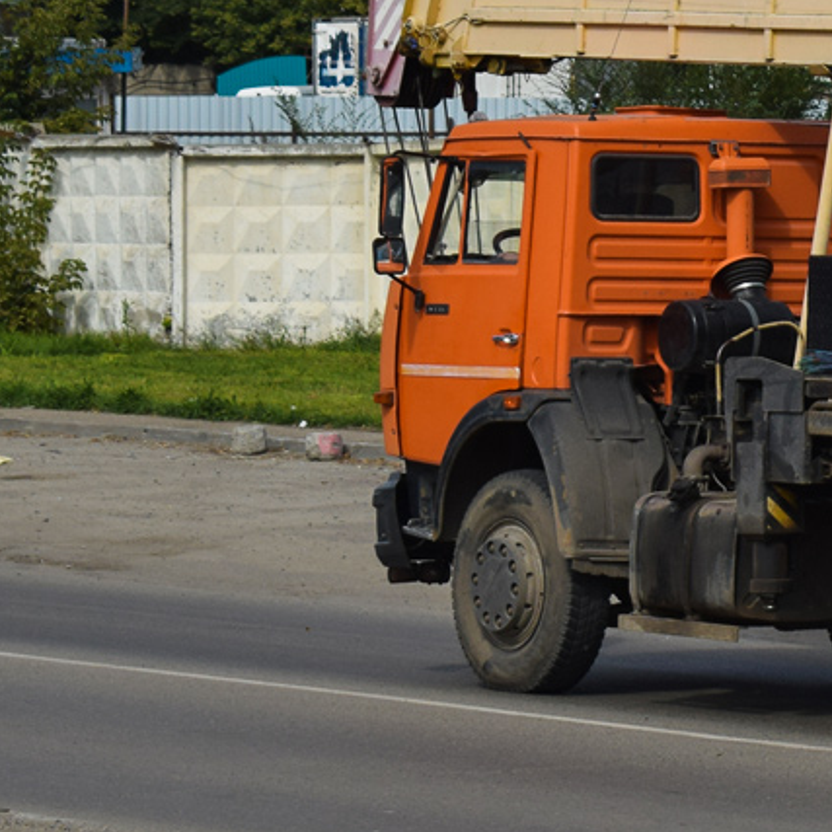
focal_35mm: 197
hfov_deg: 8.7
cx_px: 1132
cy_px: 138
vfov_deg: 8.8
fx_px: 5362
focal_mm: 55
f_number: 7.1
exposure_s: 1/1250
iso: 200
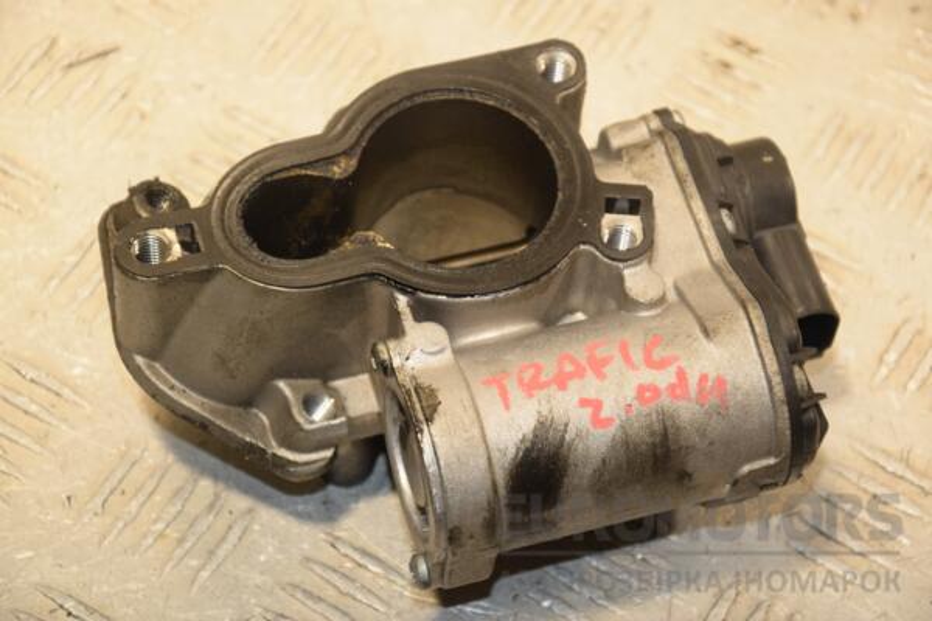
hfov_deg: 17.1
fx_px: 3106
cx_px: 466
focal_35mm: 120
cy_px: 310
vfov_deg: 11.4
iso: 800
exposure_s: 1/200
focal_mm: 80
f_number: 6.3
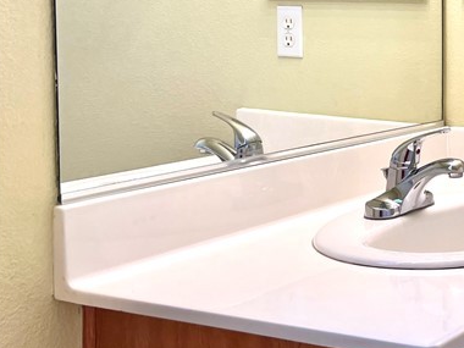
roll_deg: -1.0
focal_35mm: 70
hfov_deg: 24.0
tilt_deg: -4.3
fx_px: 938
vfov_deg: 20.8
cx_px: 620
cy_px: 70
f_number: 1.5
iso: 50
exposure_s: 1/120
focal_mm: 5.7
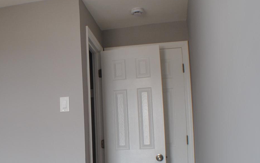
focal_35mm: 64
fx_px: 454
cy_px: 111
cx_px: 55
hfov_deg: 31.2
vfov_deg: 20.2
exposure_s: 1/50
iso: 200
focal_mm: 20
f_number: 3.8
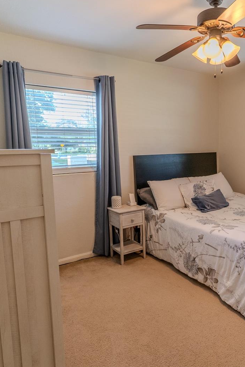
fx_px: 265
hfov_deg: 48.3
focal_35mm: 26
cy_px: 183
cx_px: 173
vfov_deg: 69.4
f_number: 5.6
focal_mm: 17
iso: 1250
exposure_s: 1/100
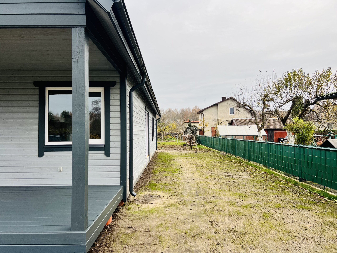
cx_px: 168
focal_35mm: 26
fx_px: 253
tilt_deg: +1.7
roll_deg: +0.3
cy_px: 126
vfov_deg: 53.1
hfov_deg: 67.3
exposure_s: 1/797
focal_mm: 5.7
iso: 50
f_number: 1.5
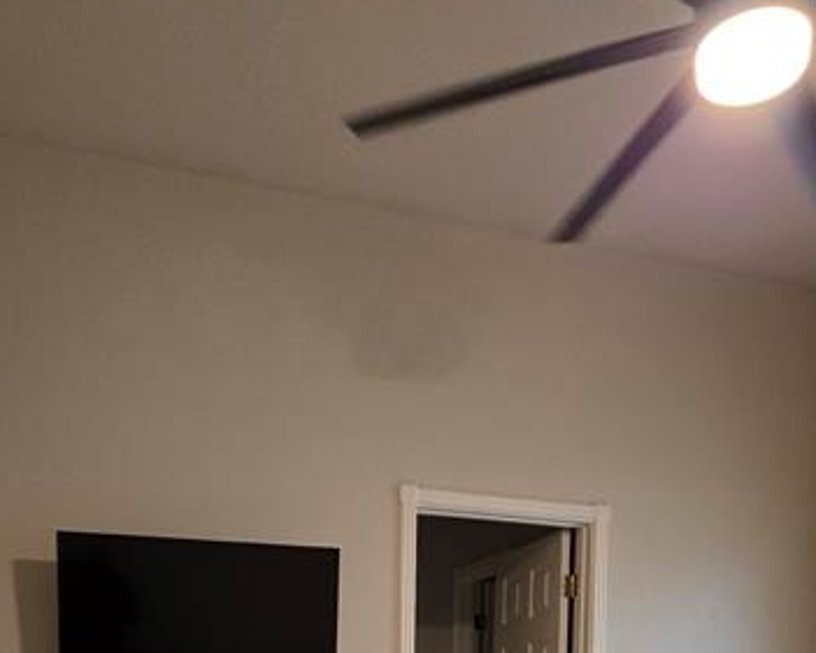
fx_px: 894
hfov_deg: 49.1
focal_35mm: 37
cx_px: 398
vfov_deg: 32.8
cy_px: 788
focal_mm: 2.2
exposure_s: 1/60
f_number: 1.9
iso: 400
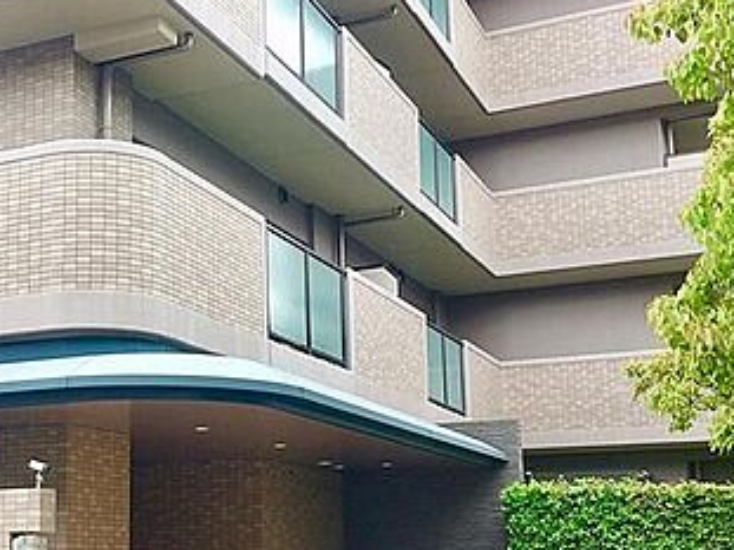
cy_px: 354
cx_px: 219
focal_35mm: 56
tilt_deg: +7.5
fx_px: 1187
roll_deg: +1.4
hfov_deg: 33.9
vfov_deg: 26.0
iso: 32
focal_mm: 4.15
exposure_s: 1/121
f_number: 2.2
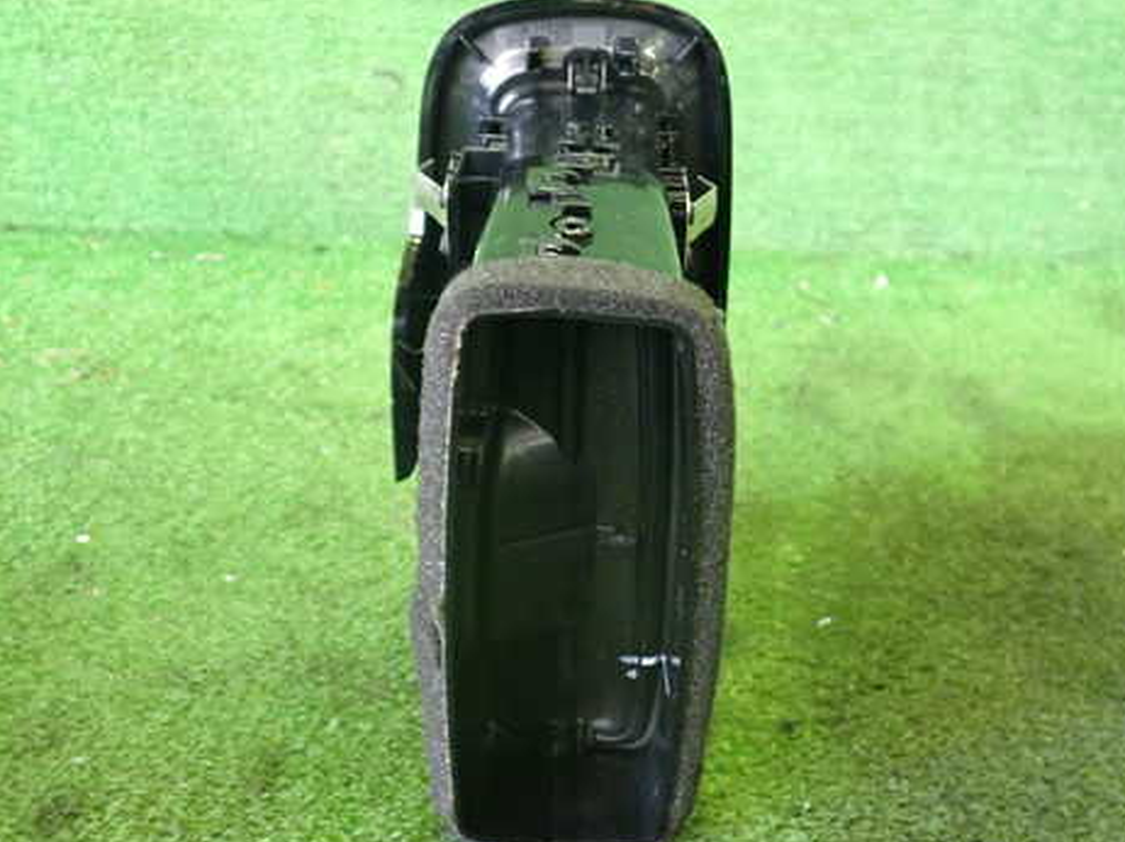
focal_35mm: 39
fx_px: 1267
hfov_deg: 47.8
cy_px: 448
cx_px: 606
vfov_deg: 36.8
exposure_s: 1/30
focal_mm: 5.4
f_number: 2.3
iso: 640
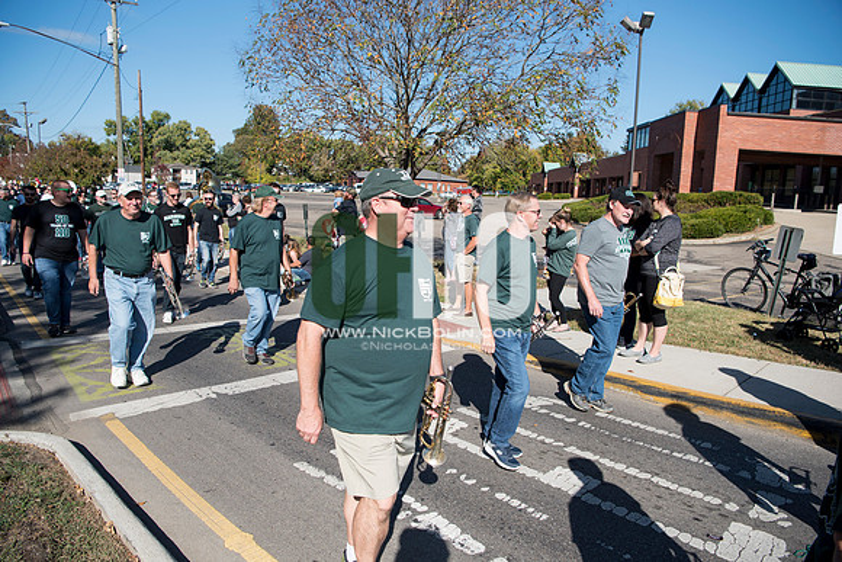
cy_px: 281
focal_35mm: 24
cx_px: 421
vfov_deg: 53.2
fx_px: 561
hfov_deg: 73.7
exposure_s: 1/1600
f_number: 4.5
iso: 250
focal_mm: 24
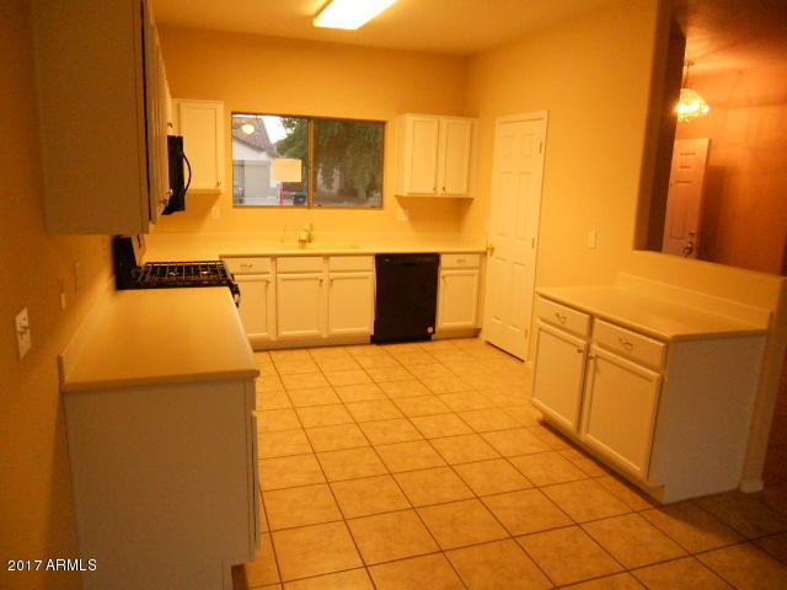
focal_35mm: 27
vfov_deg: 51.4
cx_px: 394
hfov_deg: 65.3
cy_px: 295
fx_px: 614
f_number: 3.2
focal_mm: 4.9
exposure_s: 1/40
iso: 400
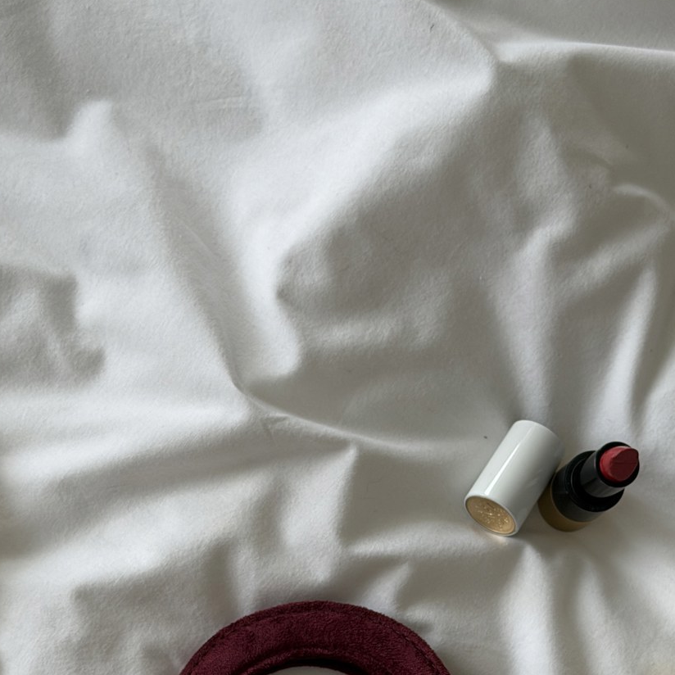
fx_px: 2272
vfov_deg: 16.3
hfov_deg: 16.9
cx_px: 341
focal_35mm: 103
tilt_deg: -82.1
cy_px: 761
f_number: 1.78
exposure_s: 1/99
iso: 100
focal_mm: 6.76
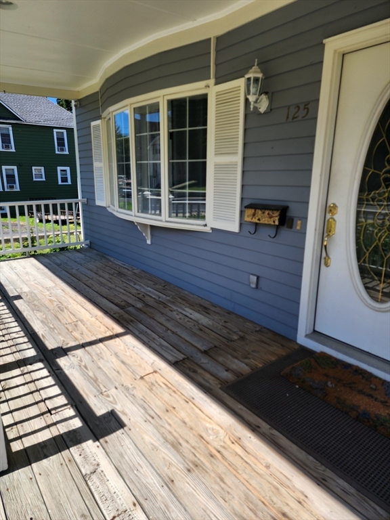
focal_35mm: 23
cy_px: 260
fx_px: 346
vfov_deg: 73.9
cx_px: 195
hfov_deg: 58.9
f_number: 1.8
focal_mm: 6.4
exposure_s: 1/548
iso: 12
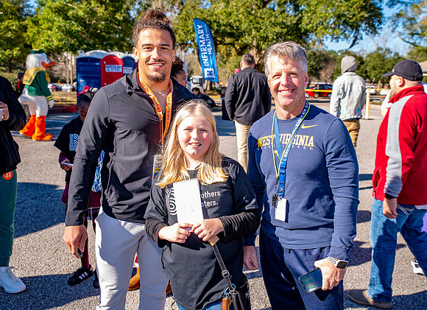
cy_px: 154
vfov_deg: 23.6
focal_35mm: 61
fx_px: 743
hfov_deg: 32.1
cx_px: 236
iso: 100
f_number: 4
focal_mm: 55
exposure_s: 1/200
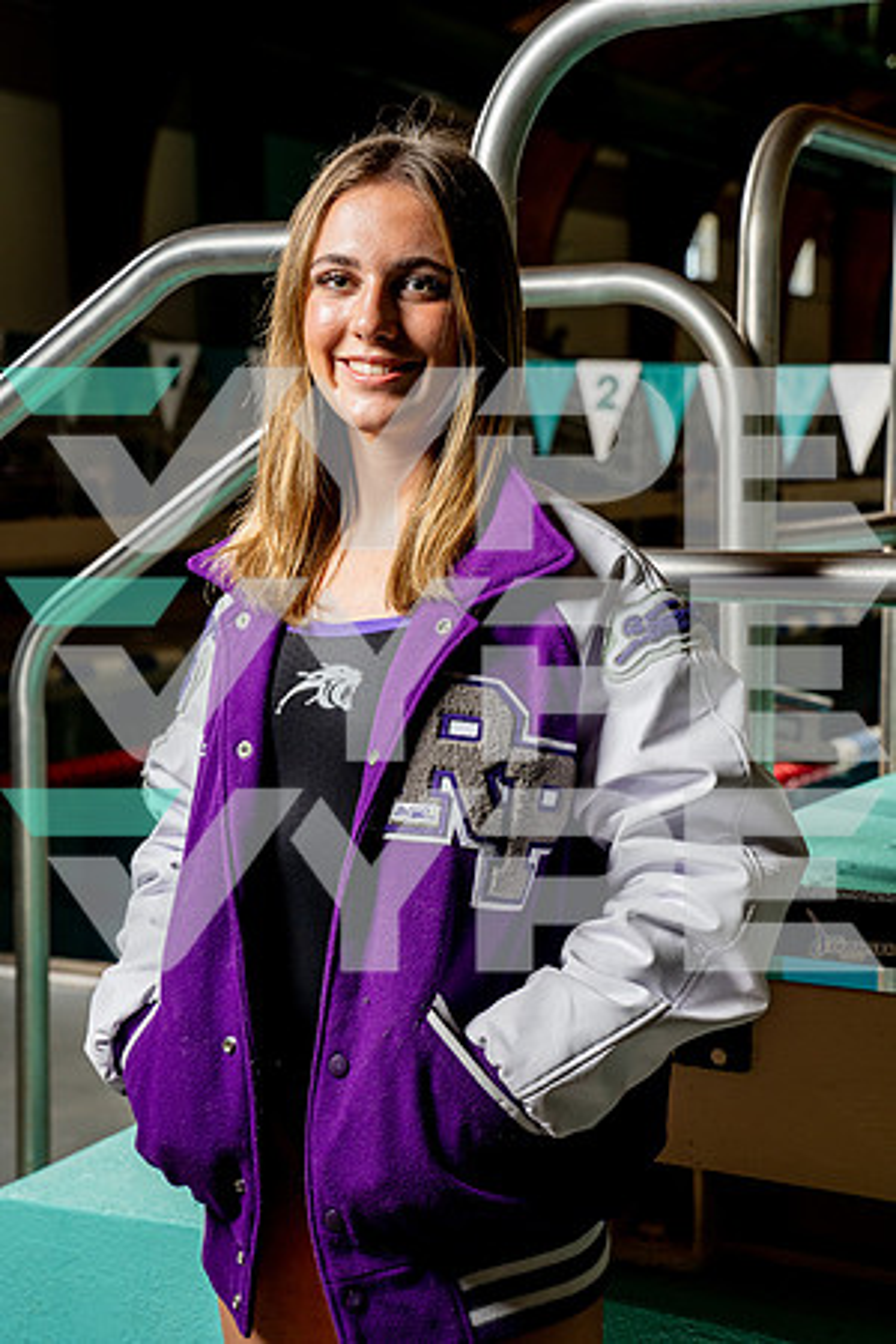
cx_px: 448
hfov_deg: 21.6
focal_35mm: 63
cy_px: 672
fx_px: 2352
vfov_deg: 31.9
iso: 640
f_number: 6.3
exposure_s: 1/250
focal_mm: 63
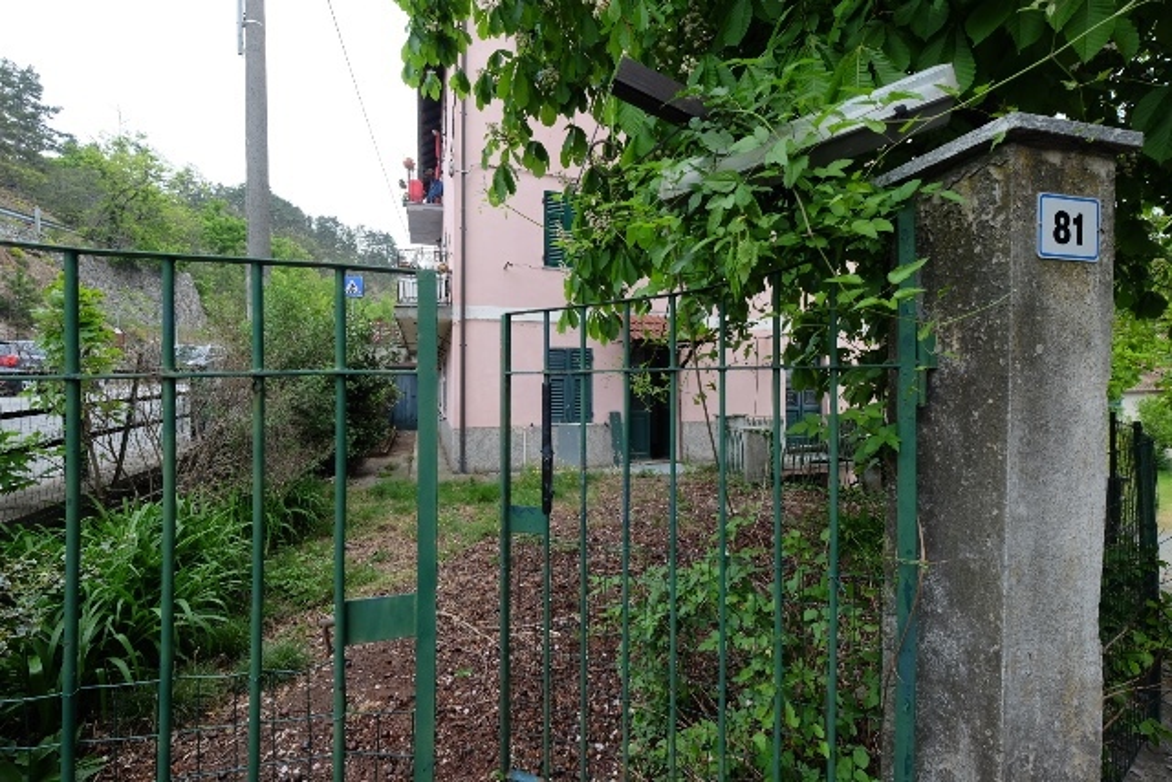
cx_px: 586
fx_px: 488
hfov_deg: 100.4
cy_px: 391
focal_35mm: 15
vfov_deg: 77.4
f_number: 5.6
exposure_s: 1/240
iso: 400
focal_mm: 10
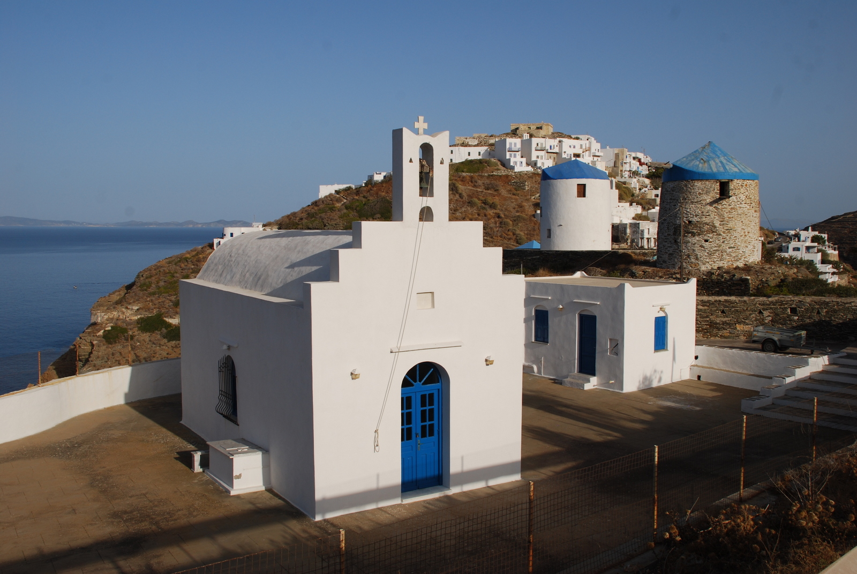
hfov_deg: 57.2
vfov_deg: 40.1
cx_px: 428
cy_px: 287
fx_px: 787
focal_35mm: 33
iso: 100
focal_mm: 22
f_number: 9
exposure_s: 1/320
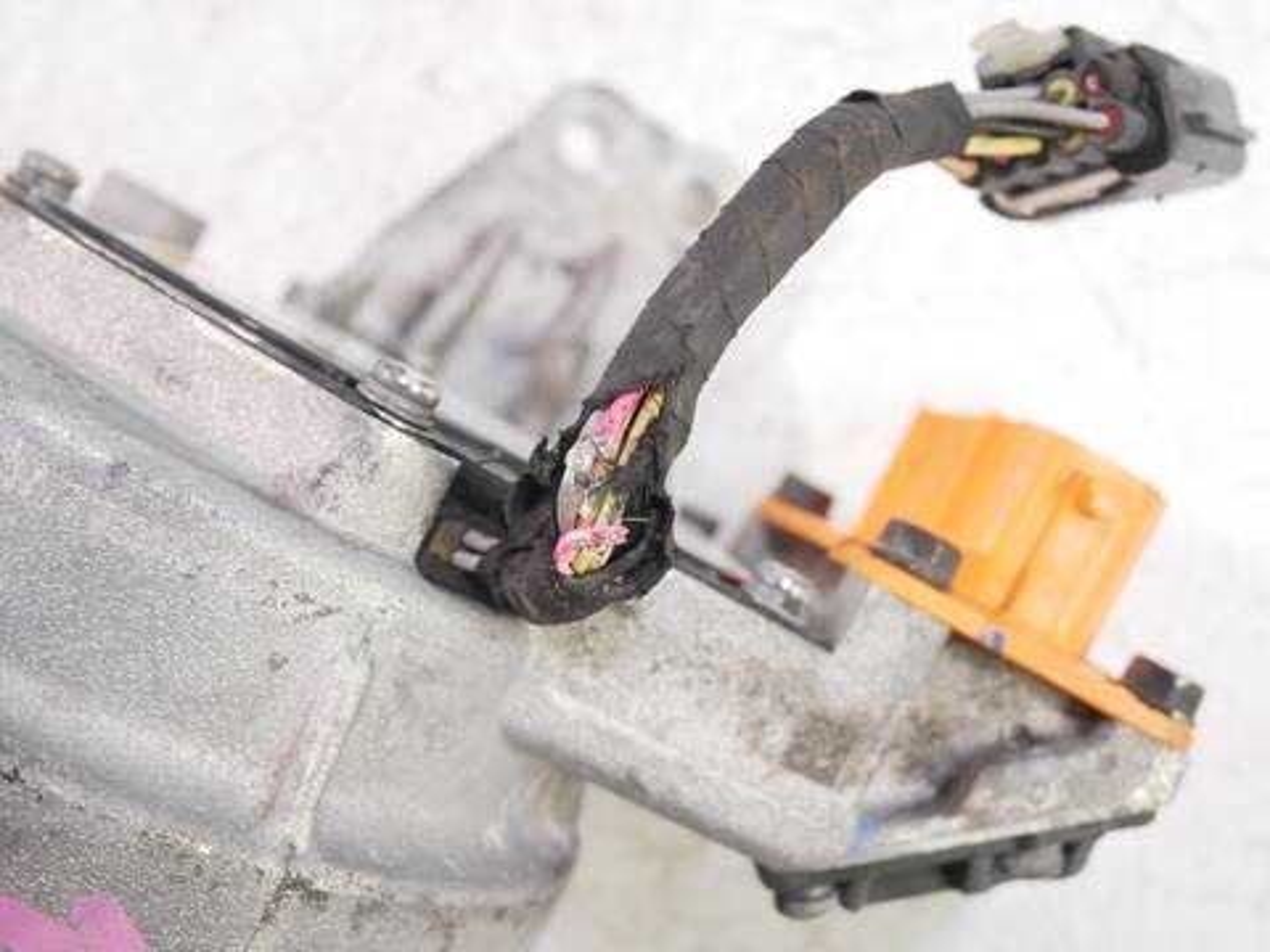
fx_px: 1541
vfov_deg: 34.3
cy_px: 476
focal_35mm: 42
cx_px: 635
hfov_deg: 44.8
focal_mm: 21
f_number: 4.7
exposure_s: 1/60
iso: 1600
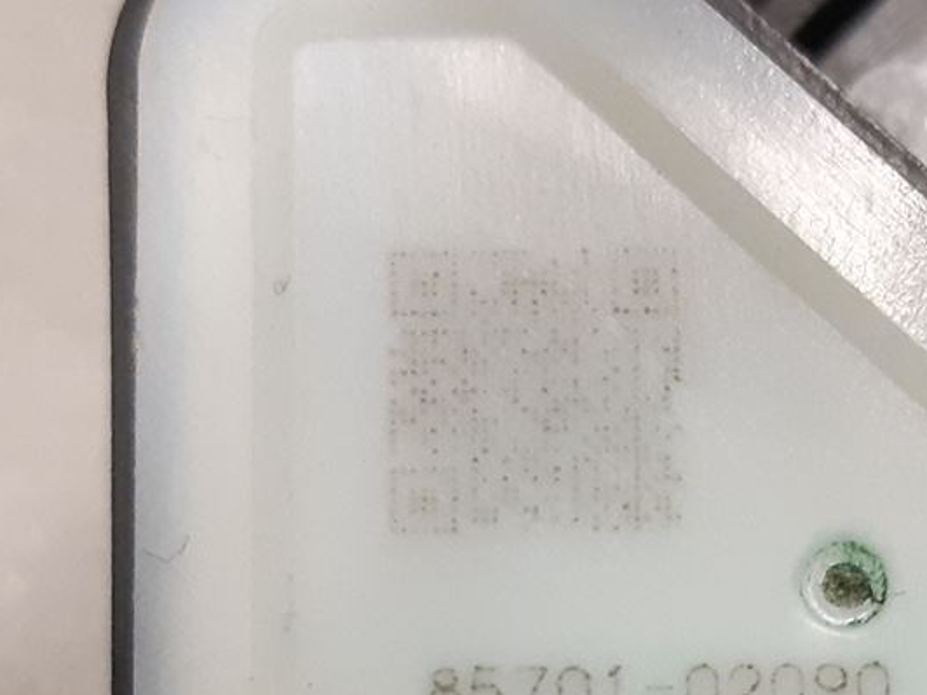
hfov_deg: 19.3
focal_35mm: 100
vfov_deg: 14.4
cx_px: 812
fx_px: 2678
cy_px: 822
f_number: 1.7
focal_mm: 3.93
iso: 250
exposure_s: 1/50
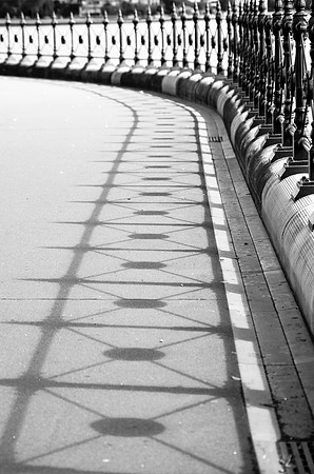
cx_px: 157
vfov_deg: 19.5
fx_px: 1380
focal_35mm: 105
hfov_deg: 13.0
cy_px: 237
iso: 100
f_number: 3.2
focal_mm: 70
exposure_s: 1/500
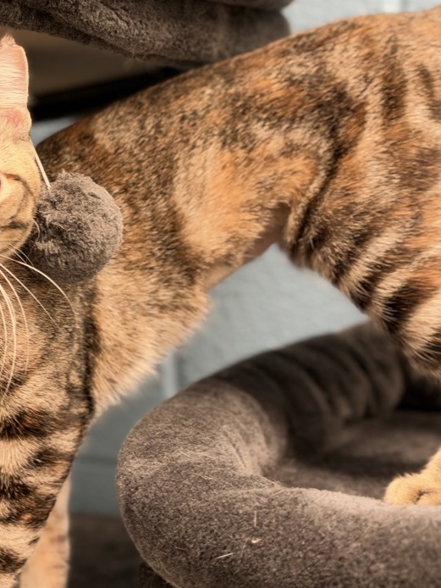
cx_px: 48
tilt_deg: +3.0
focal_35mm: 59
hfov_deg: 24.2
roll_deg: +1.0
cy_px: 252
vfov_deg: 32.6
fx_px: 1002
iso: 200
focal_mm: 6.93
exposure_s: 1/44
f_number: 1.48
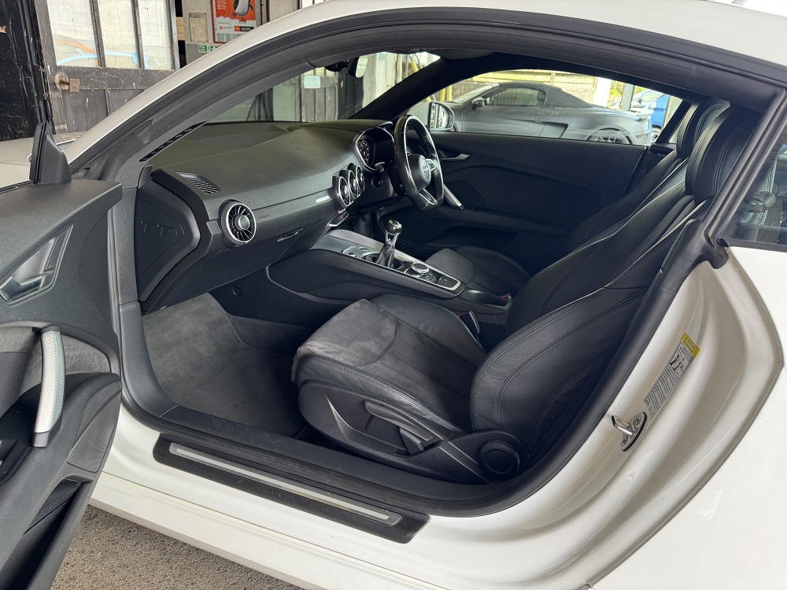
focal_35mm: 24
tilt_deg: -21.7
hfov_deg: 71.6
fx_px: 546
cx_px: 394
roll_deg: -3.6
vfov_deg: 56.8
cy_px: 295
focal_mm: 6.76
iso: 125
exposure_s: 1/121
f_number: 1.78
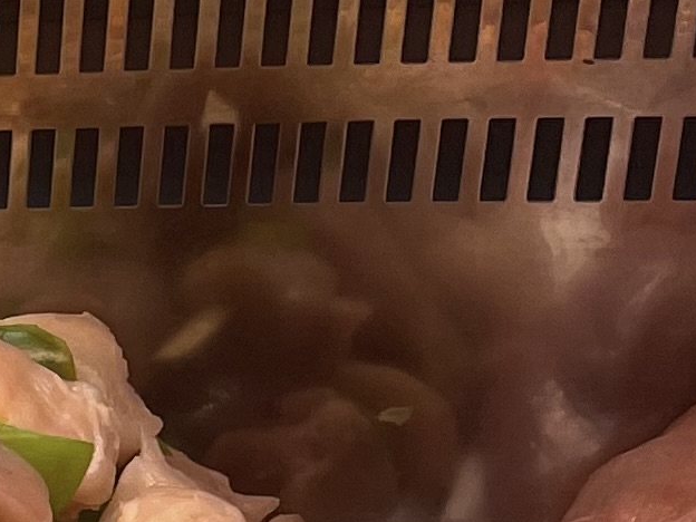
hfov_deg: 9.5
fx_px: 3378
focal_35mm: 168
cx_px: -1326
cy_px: 1595
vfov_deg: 7.7
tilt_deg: -32.5
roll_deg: +9.8
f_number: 1.6
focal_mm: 4.2
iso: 40
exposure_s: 1/100
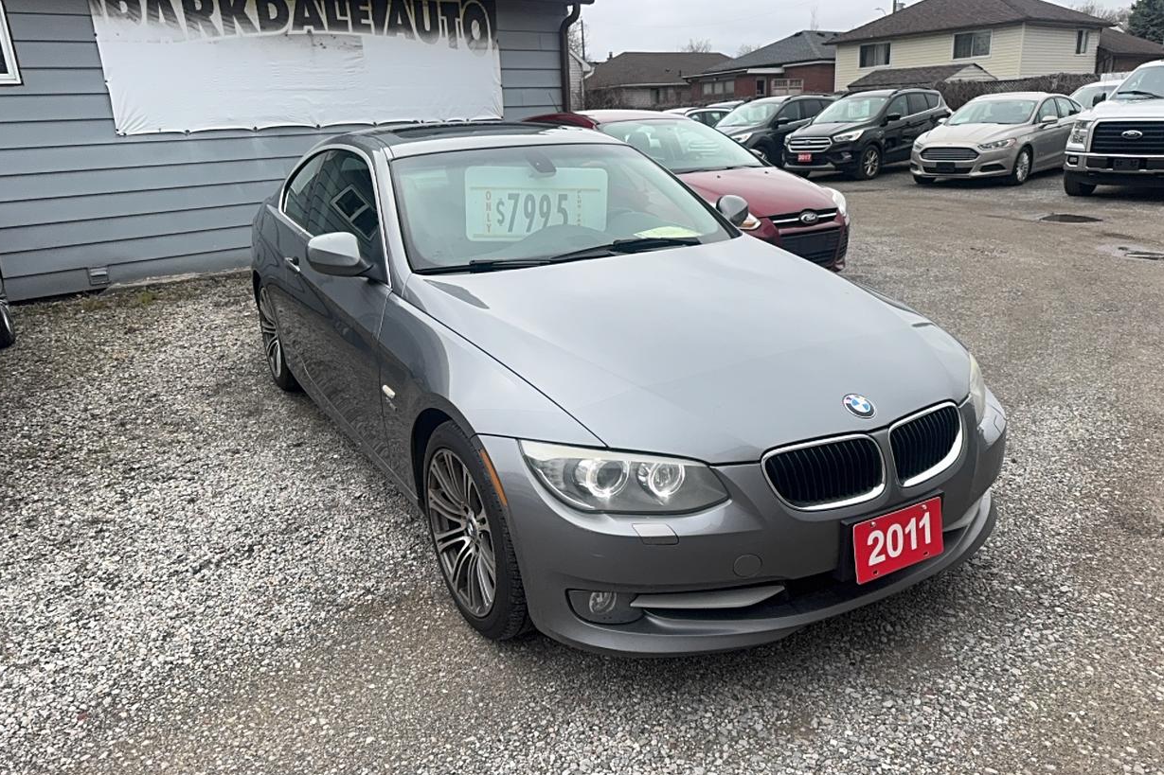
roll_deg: +3.8
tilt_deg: -17.8
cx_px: 582
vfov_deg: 49.5
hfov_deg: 69.4
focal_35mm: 26
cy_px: 408
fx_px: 840
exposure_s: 1/3731
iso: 50
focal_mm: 6.76
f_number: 1.78
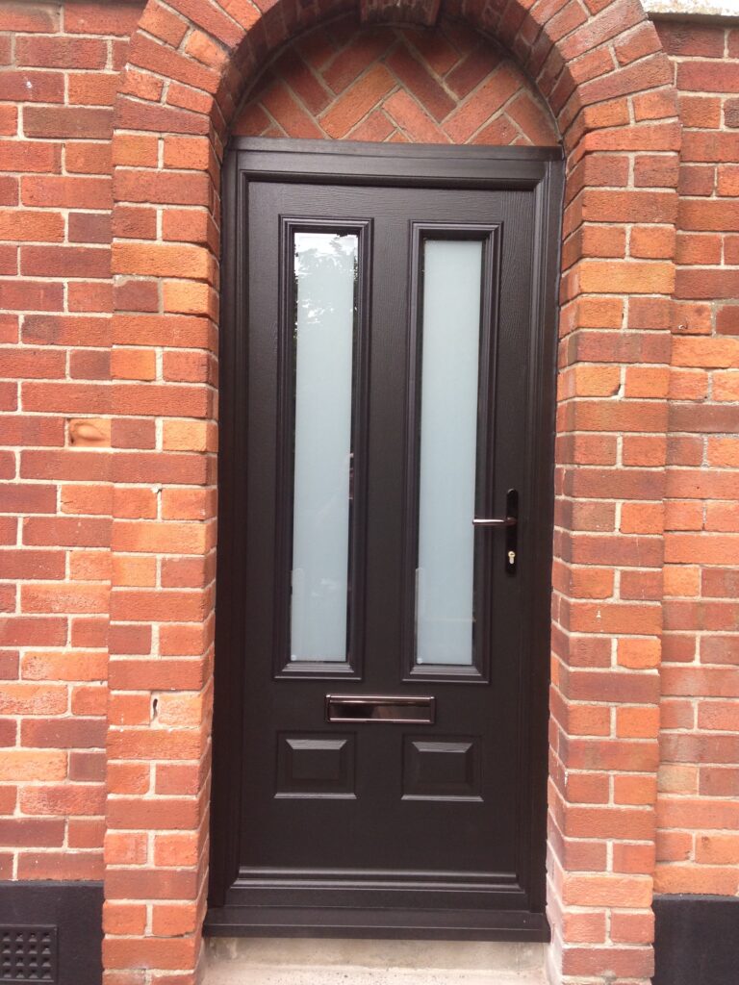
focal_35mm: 33
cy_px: 492
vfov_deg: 55.4
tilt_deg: +0.8
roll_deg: -1.7
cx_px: 370
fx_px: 939
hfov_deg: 42.9
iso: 50
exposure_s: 1/212
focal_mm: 4.12
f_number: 2.4
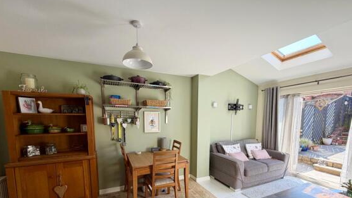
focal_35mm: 16
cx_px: 182
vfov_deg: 65.4
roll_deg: -0.7
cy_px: 132
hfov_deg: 99.3
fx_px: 149
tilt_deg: -6.2
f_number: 2.2
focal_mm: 2.22
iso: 40
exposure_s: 1/121
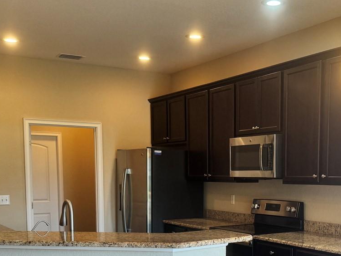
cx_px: 233
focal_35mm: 51
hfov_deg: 37.0
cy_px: 213
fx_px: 502
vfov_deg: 27.9
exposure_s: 1/120
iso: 160
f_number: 1.78
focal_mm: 6.76
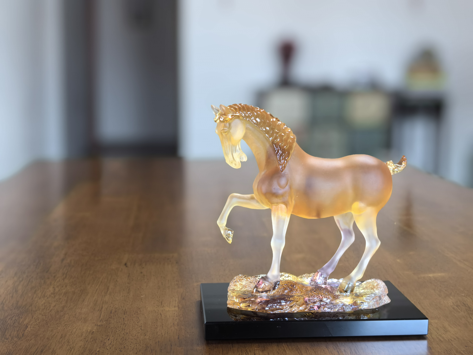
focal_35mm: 54
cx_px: 236
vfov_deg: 27.0
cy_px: 178
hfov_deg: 35.5
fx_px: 738
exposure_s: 1/40
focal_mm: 5.75
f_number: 2
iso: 640
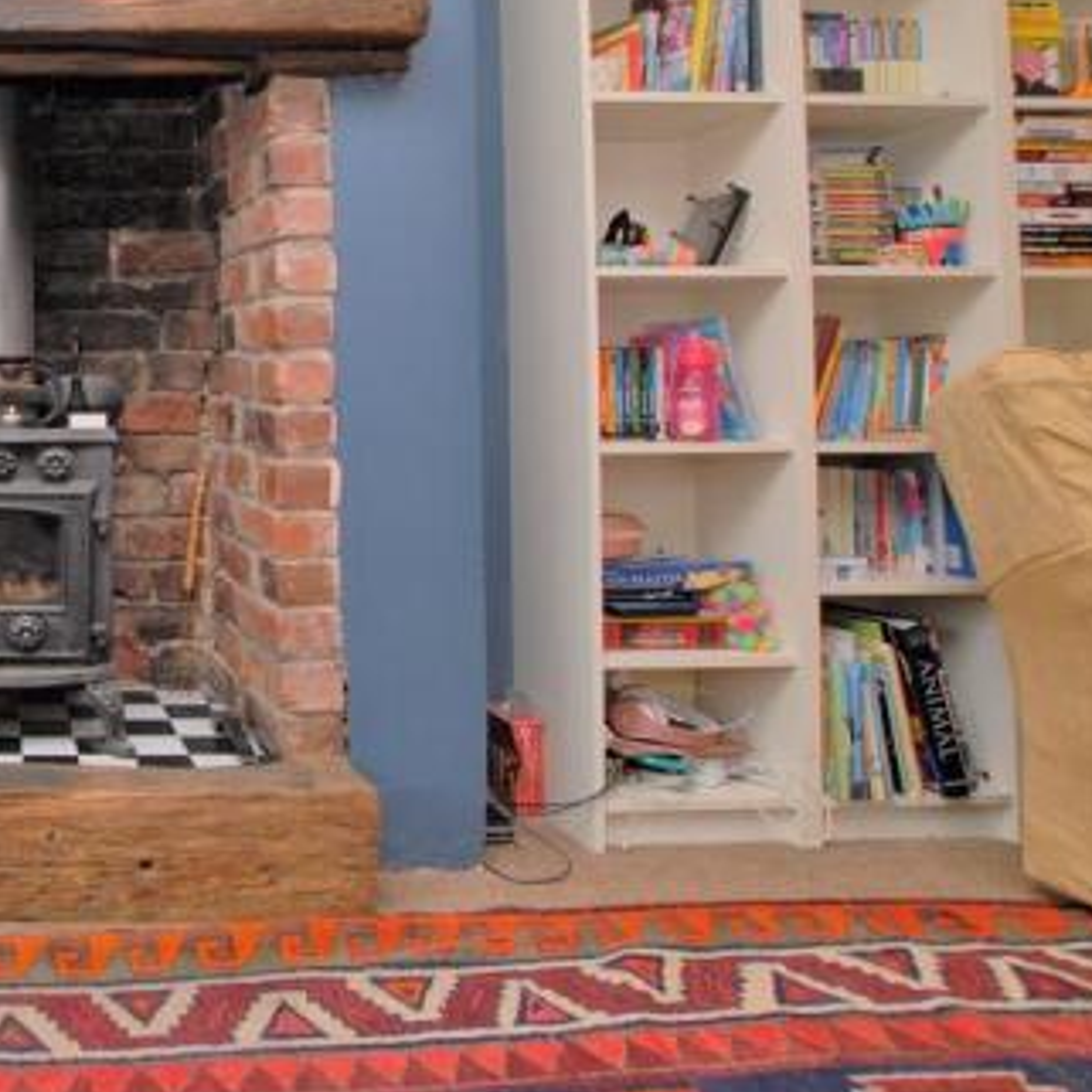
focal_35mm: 26
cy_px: 373
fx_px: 928
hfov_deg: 49.3
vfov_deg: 59.7
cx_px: -9
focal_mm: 10
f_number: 5
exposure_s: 1/60
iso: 250
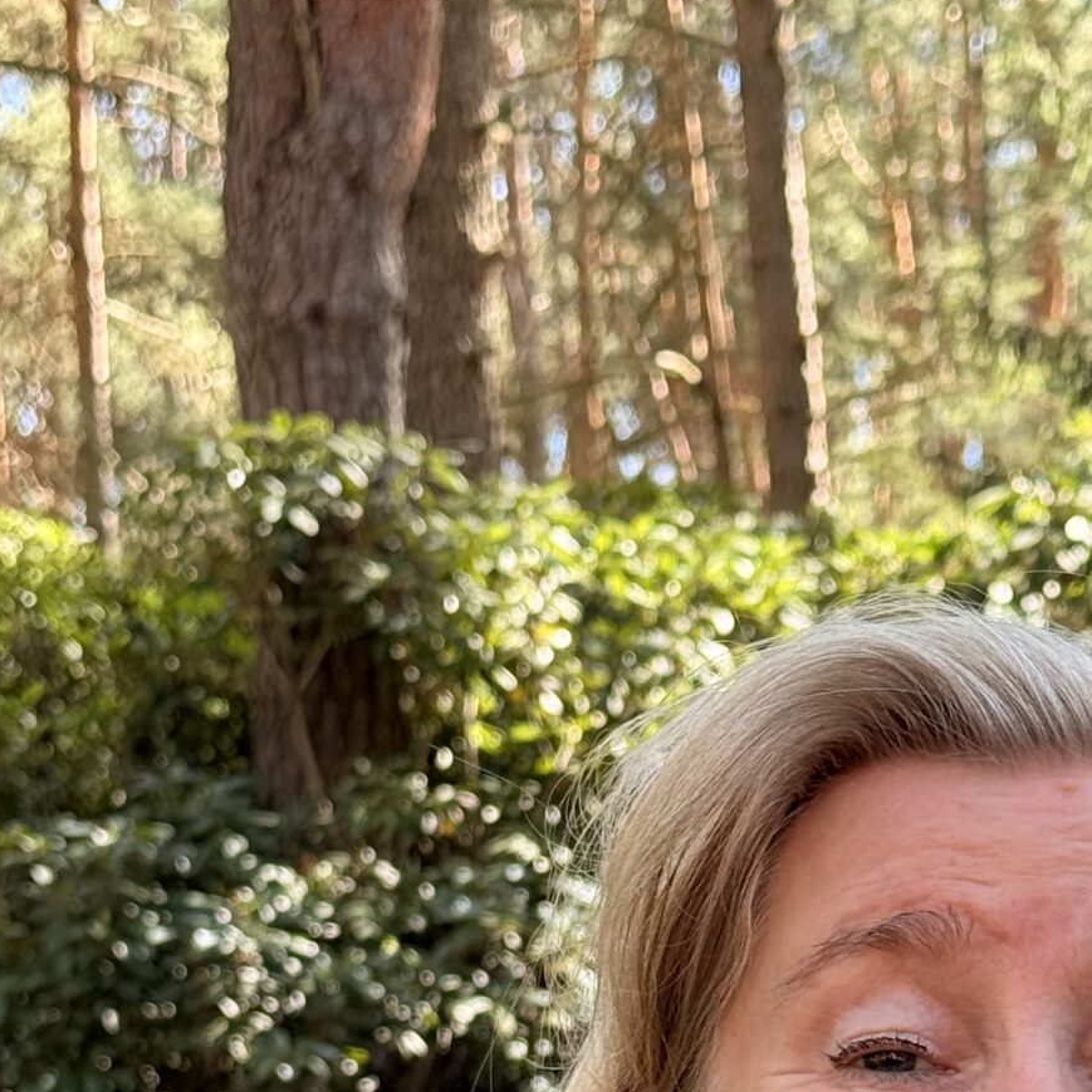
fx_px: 4461
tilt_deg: -3.0
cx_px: 931
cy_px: 1459
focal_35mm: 125
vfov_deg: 13.4
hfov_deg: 13.9
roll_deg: +0.4
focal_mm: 6.76
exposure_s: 1/157
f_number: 1.78
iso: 64
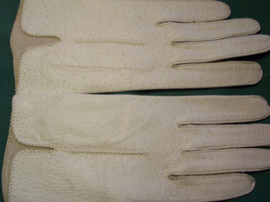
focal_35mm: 37
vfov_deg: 38.7
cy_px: 101
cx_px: 135
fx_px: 289
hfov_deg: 50.1
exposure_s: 1/90
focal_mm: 5.6
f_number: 2.8
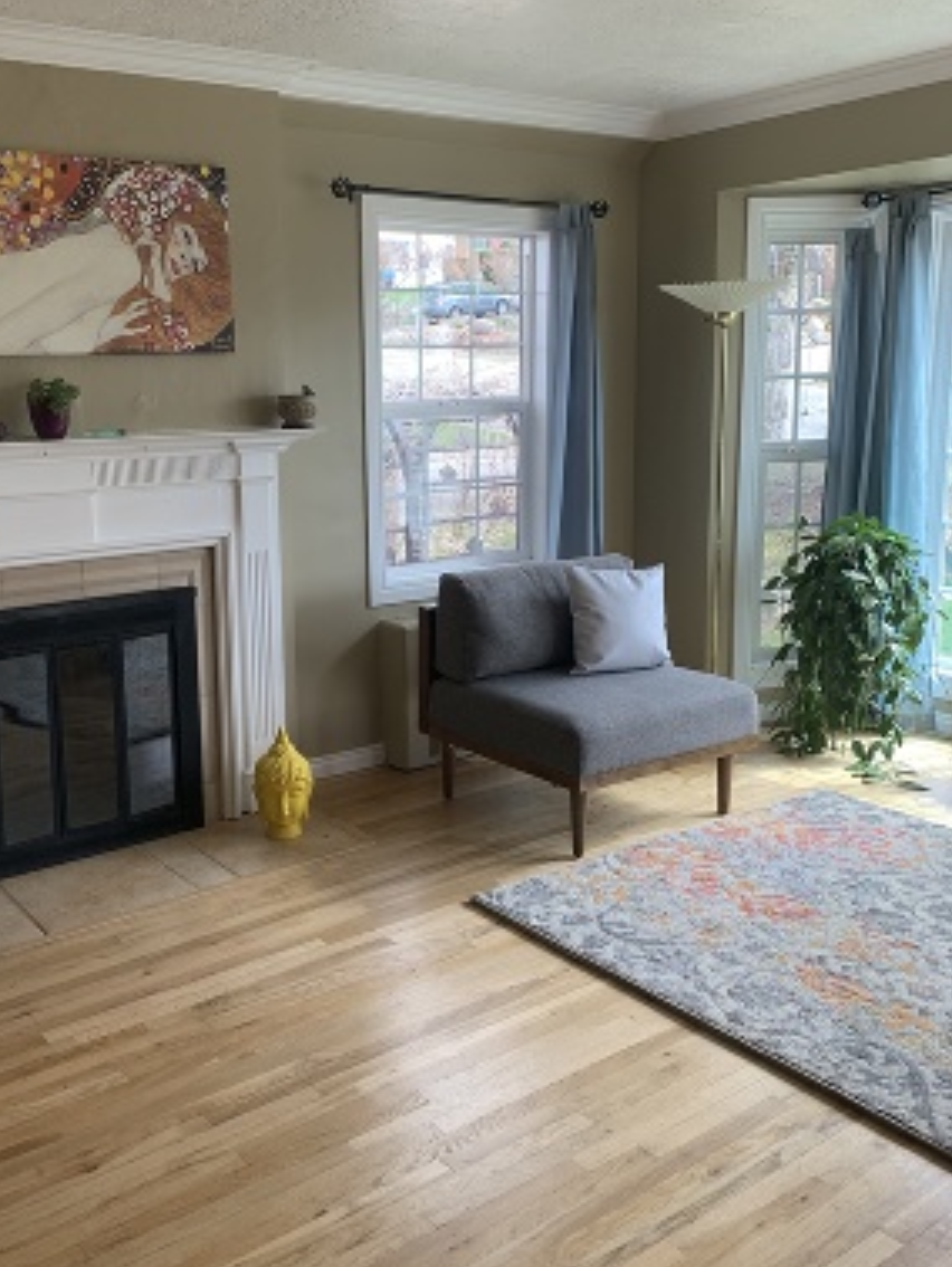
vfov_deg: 55.3
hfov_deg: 42.7
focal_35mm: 33
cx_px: 362
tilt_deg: -8.3
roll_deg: +0.5
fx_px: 1209
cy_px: 607
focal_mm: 4.25
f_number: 1.8
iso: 64
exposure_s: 1/120
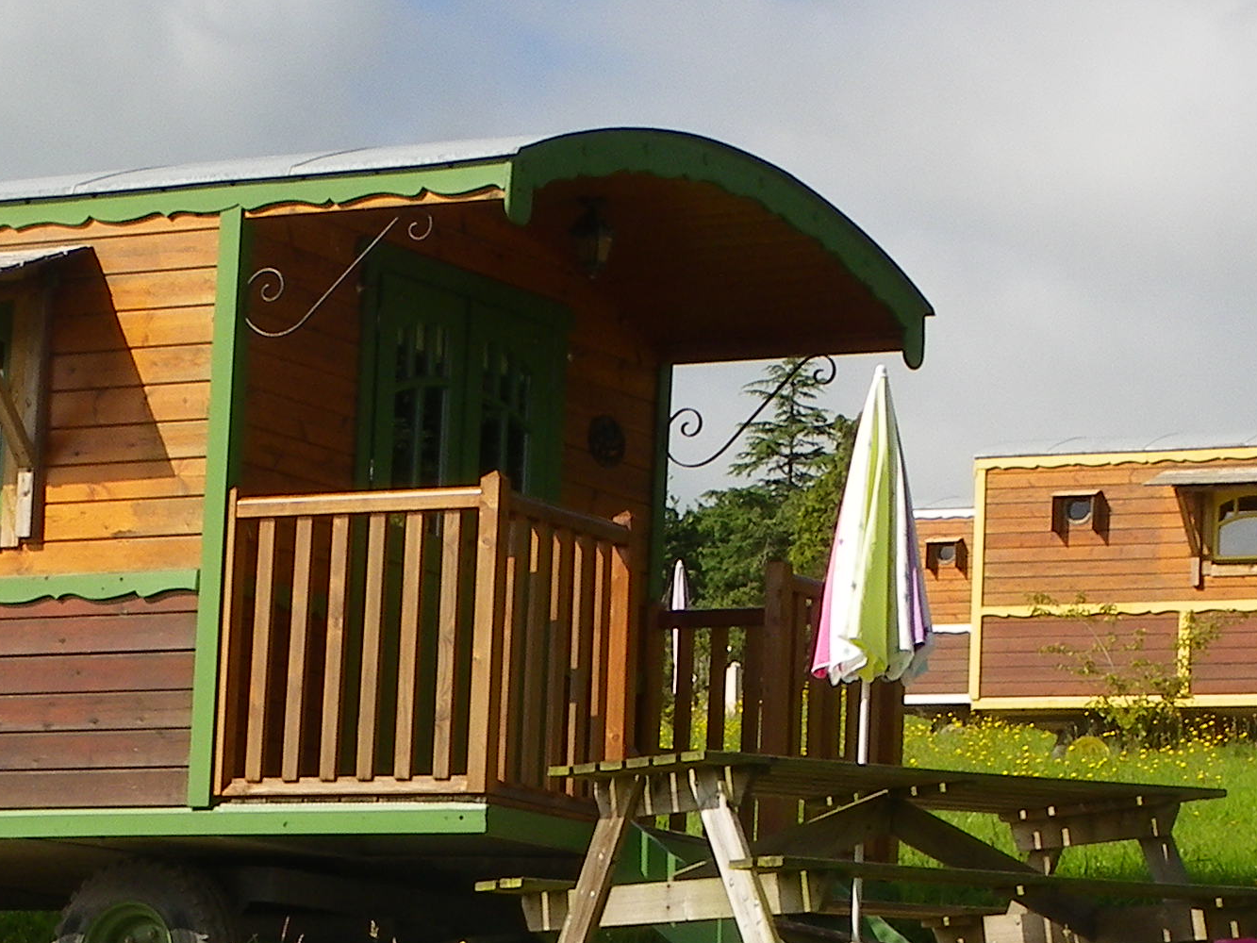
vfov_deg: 9.3
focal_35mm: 159
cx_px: 410
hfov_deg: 12.4
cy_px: 658
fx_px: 5774
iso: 50
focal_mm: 9.3
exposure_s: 1/200
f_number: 7.1
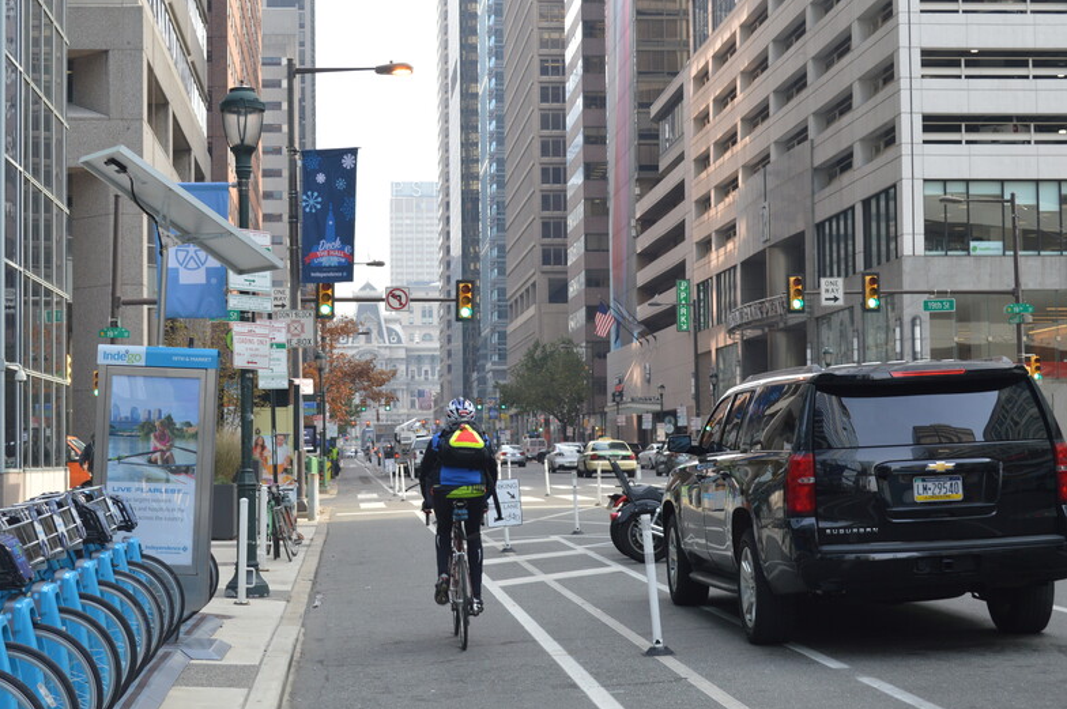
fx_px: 1836
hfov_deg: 32.4
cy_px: 380
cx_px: 460
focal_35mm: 62
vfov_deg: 21.9
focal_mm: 36
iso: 220
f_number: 5.6
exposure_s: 1/125
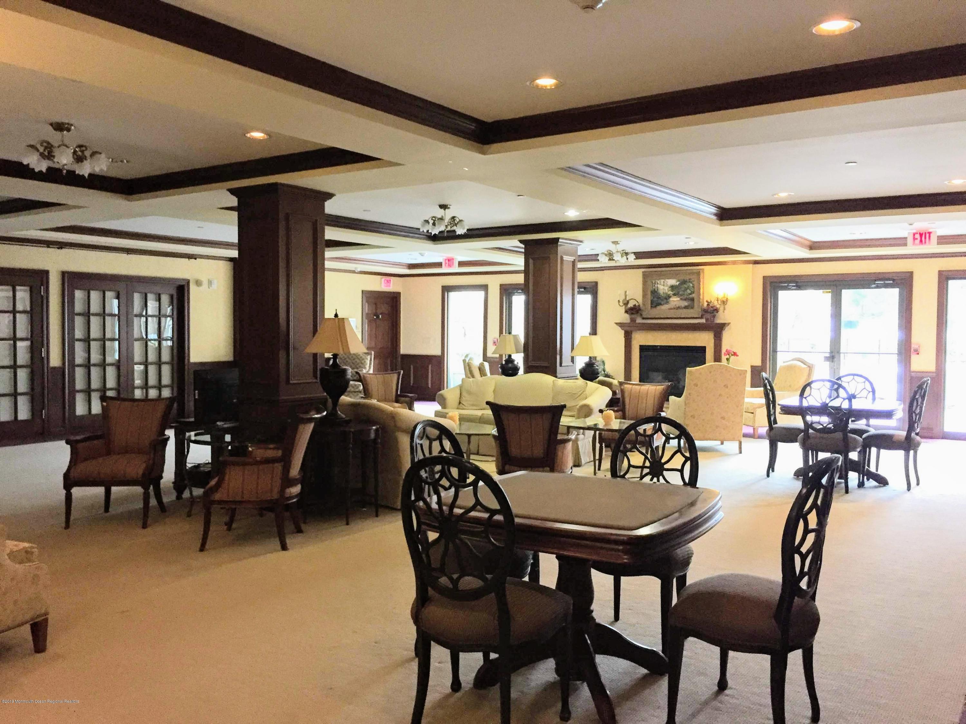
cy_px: 362
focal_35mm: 29
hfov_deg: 61.7
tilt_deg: -1.9
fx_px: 809
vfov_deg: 48.2
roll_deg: -0.8
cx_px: 483
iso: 250
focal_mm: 4.15
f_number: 2.2
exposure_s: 1/20
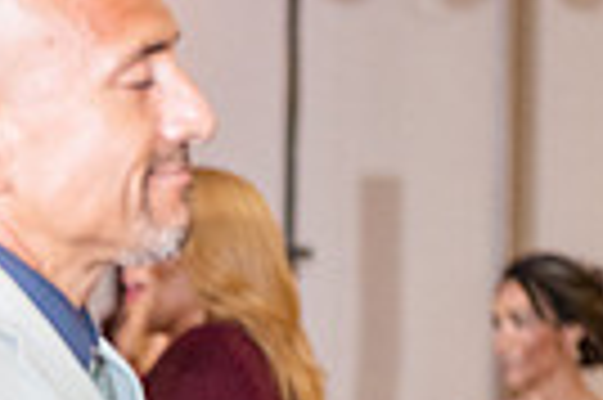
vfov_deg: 4.5
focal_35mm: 304
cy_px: 649
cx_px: -261
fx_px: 5086
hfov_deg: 6.7
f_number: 2.8
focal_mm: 70
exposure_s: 1/125
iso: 1600
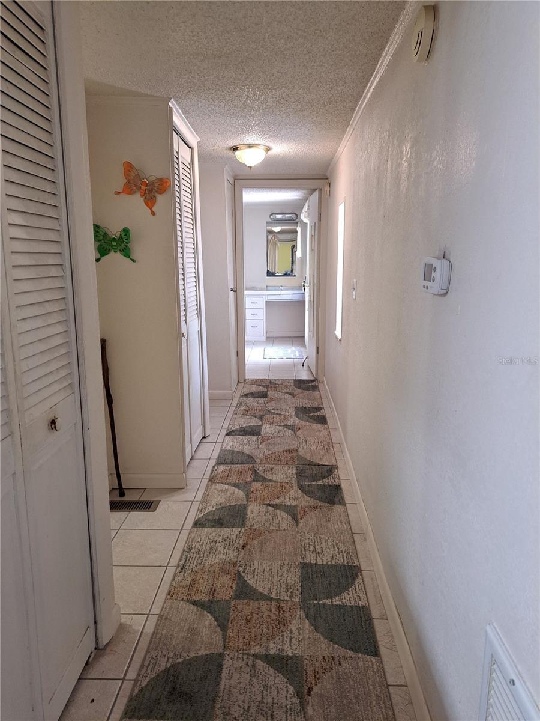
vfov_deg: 71.6
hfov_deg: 56.8
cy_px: 360
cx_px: 270
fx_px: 499
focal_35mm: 24
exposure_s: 1/40
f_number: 1.8
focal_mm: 5.23
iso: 250
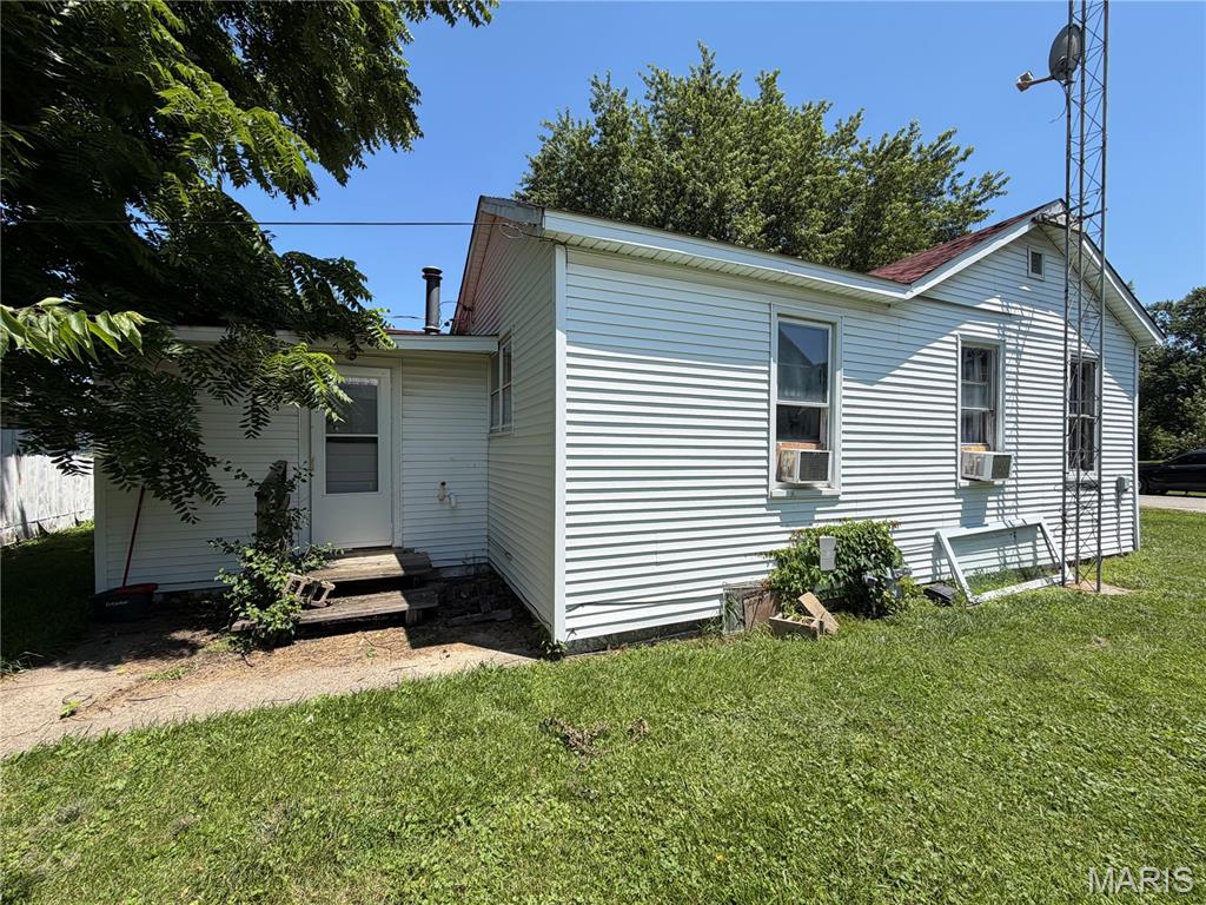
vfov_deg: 85.7
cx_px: 603
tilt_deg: +0.8
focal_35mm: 14
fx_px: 488
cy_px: 452
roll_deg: -0.1
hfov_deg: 102.1
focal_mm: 2.22
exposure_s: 1/789
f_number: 2.2
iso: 20
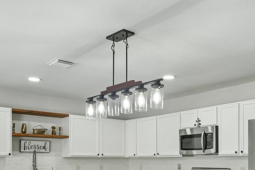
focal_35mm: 40
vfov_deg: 31.3
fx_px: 283
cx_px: 162
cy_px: 163
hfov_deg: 47.9
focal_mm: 16
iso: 500
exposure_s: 1/40
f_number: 8
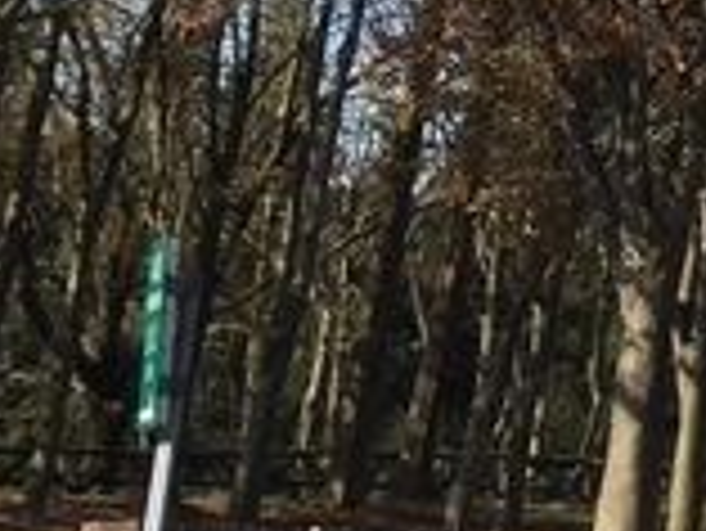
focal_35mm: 189
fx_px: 3858
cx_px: 1763
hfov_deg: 9.2
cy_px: -801
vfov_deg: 7.3
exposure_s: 1/1014
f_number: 2.2
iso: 32
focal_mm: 4.15
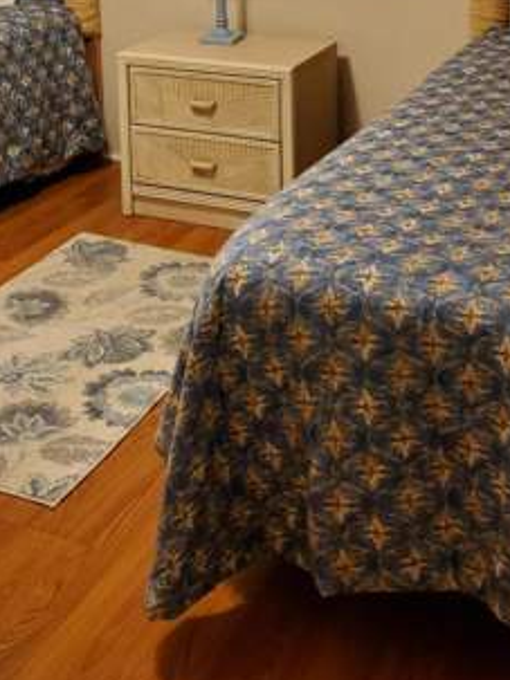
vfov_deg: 32.4
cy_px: 11
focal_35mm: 55
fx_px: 1081
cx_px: 211
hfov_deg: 26.5
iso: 160
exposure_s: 1/39
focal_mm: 4.3
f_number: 1.5
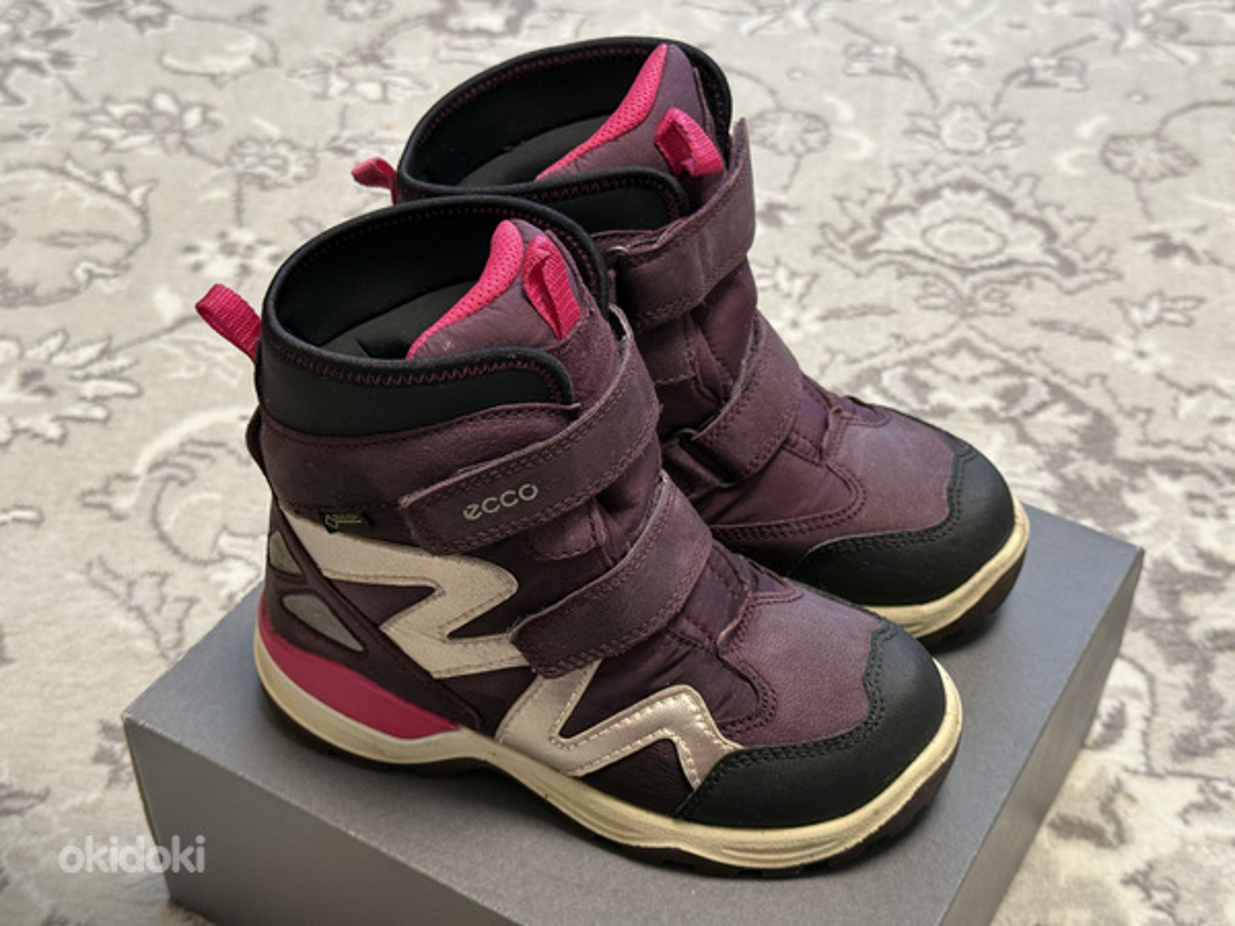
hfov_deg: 39.7
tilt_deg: -41.4
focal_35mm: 48
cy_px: 463
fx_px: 1713
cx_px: 618
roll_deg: -0.7
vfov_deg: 30.3
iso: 200
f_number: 1.78
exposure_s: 1/60
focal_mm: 6.76
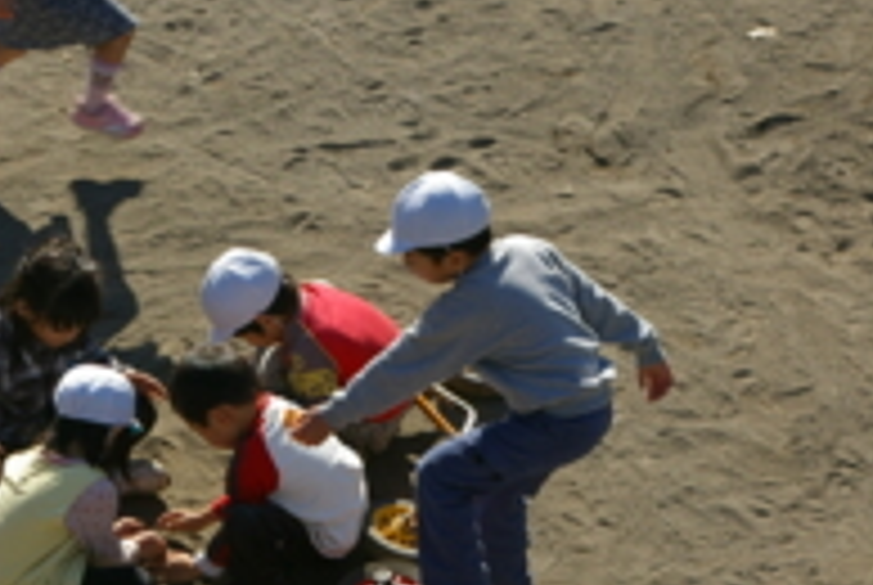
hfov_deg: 11.9
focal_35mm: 170
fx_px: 4129
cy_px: 322
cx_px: 4
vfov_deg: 8.1
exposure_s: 1/250
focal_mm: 55
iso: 200
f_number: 9.5
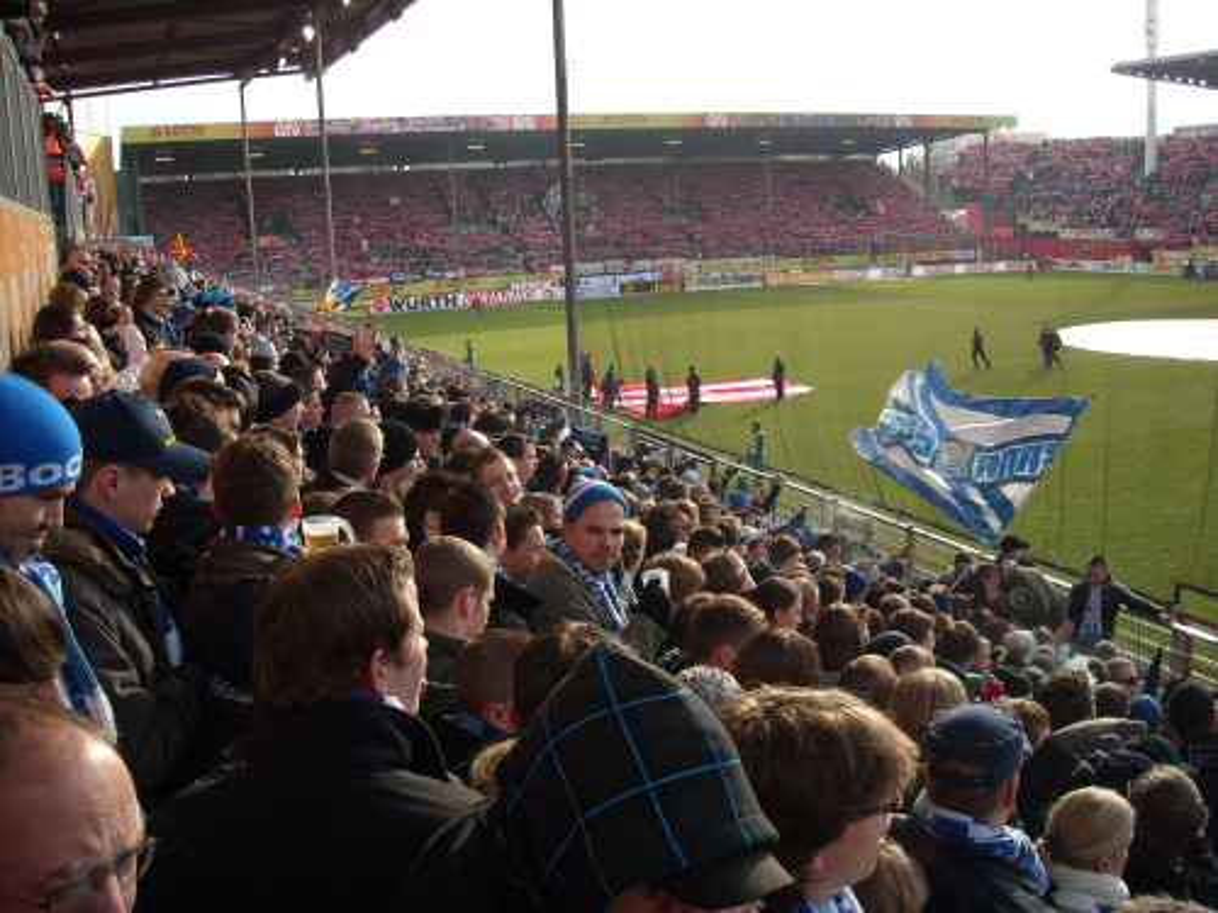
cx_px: 609
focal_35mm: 35
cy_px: 456
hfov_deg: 52.6
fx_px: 1232
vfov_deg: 40.7
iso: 64
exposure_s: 1/239
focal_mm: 5.7
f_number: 2.8
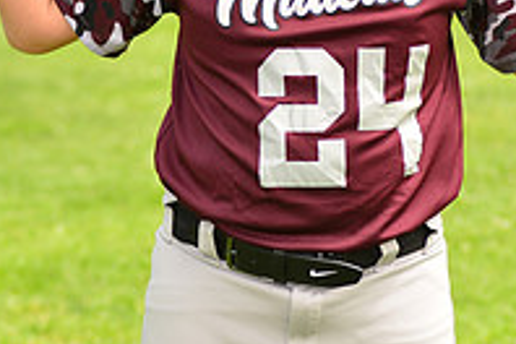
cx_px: 430
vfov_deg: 5.4
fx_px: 3612
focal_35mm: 252
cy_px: -139
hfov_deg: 8.2
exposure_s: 1/250
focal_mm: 86
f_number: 5
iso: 100
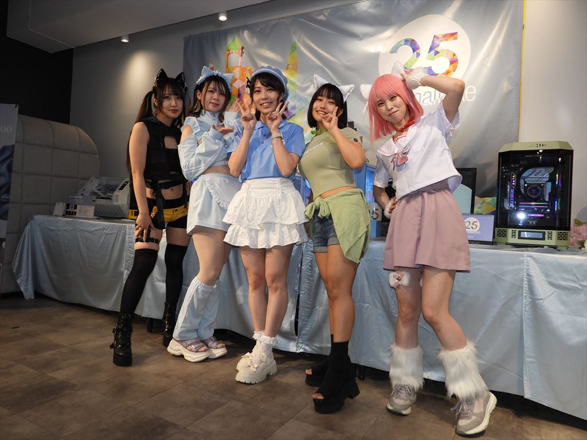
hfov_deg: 71.6
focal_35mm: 24
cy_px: 220
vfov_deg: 56.8
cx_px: 294
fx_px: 407
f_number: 2.8
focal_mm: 4.3
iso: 100
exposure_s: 1/40
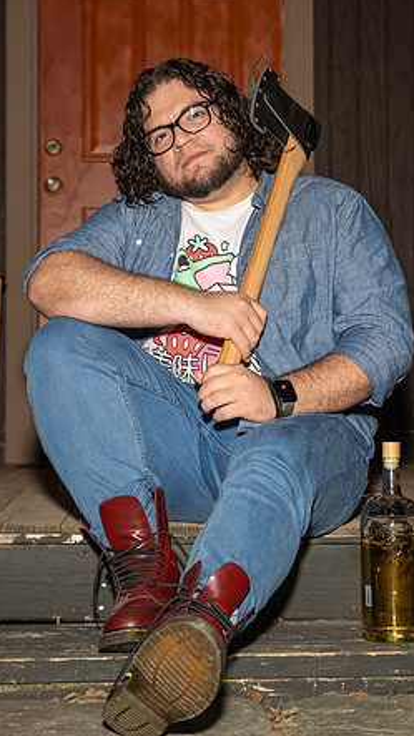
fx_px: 1582
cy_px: 345
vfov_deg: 26.2
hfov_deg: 14.9
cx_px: 213
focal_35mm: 81
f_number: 4
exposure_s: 1/250
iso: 500
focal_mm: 48
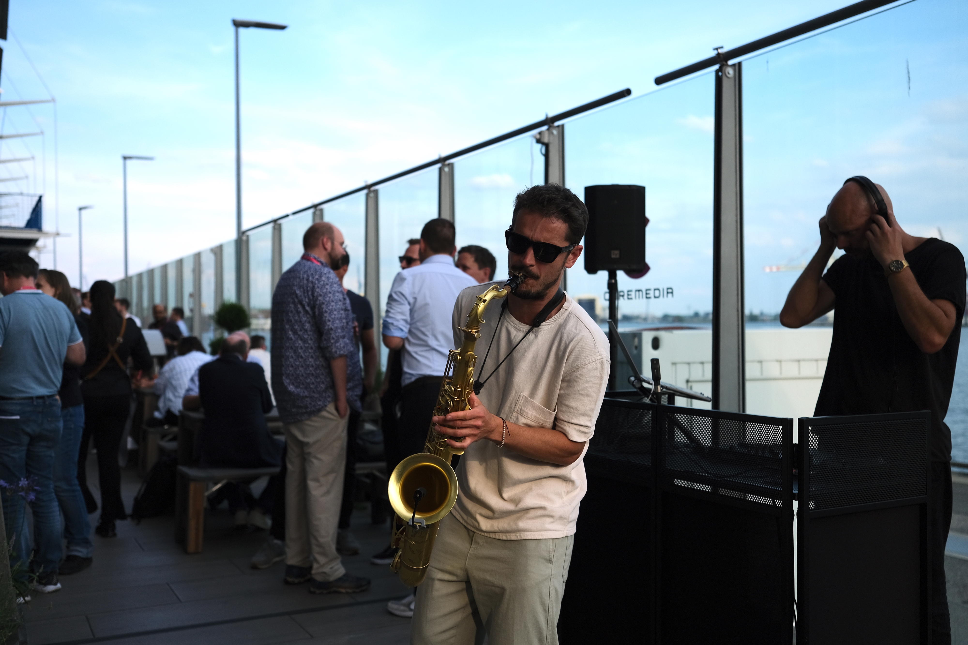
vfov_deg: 37.8
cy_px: 322
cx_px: 484
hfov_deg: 54.4
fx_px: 941
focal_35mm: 35
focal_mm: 23
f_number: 2
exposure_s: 1/5000
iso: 320
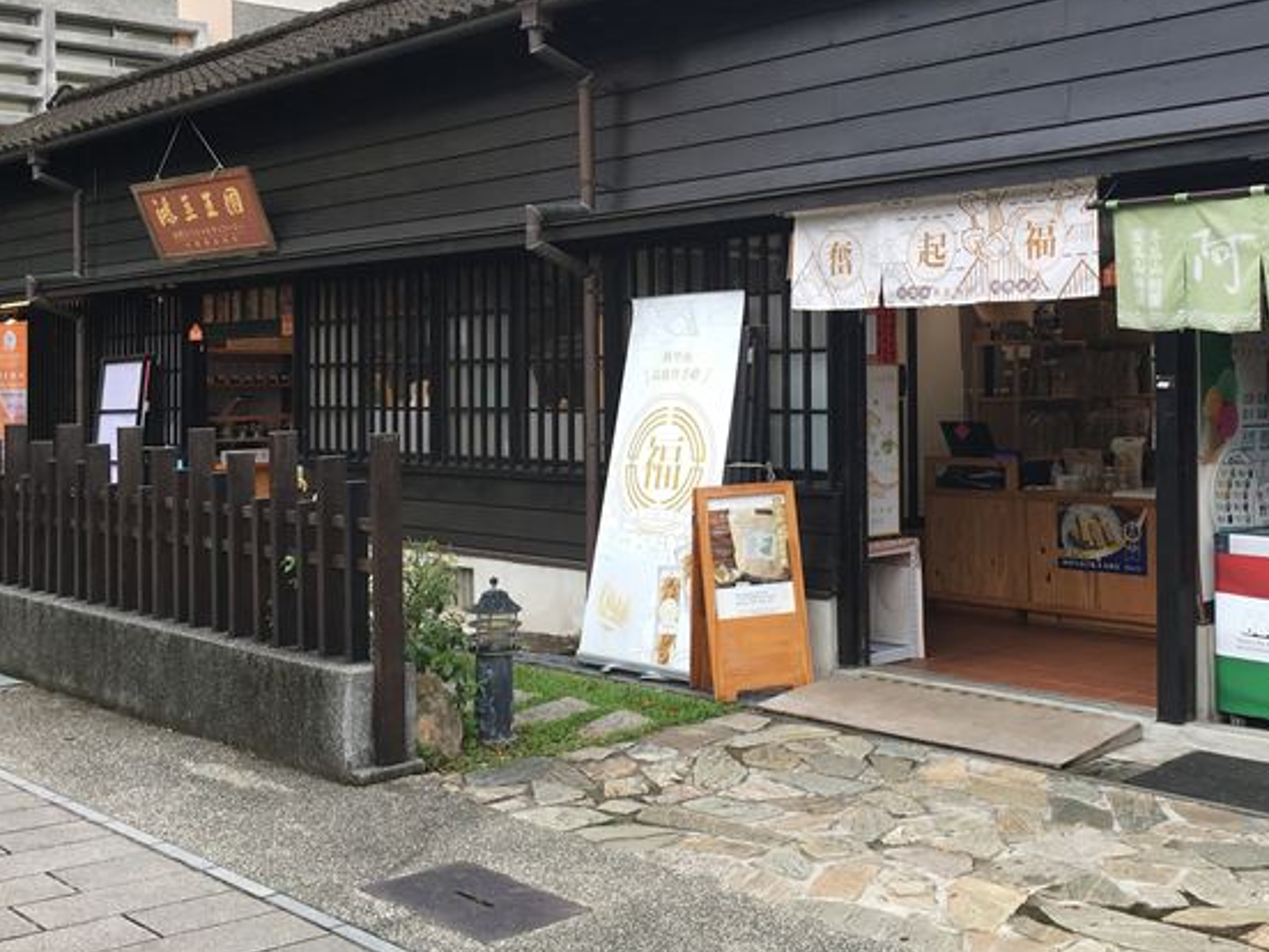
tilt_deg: +0.9
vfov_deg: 34.2
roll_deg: +0.8
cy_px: 379
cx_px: 715
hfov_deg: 44.7
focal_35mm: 42
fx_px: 1540
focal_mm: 4.15
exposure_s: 1/285
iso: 25
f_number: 2.2
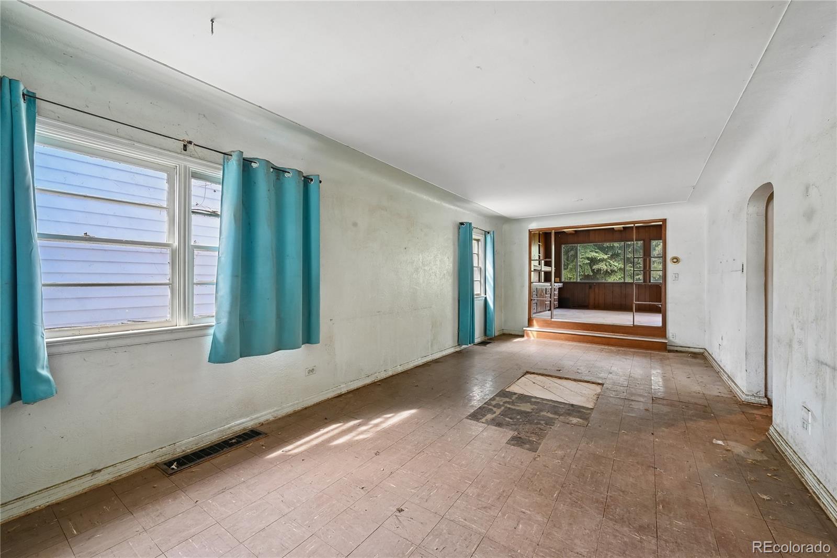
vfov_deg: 81.2
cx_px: 418
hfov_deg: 104.3
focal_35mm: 14
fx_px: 325
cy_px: 279
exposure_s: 1/10
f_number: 10
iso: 400
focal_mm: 14
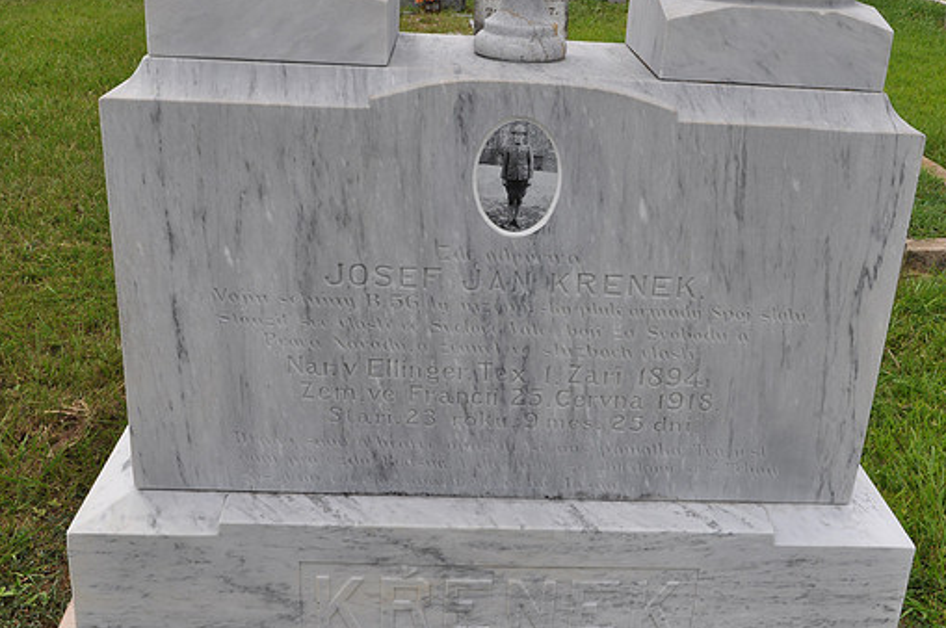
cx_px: 517
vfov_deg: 32.5
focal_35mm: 41
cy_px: 274
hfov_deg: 47.4
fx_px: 1076
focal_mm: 24
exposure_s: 1/160
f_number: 13
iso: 200
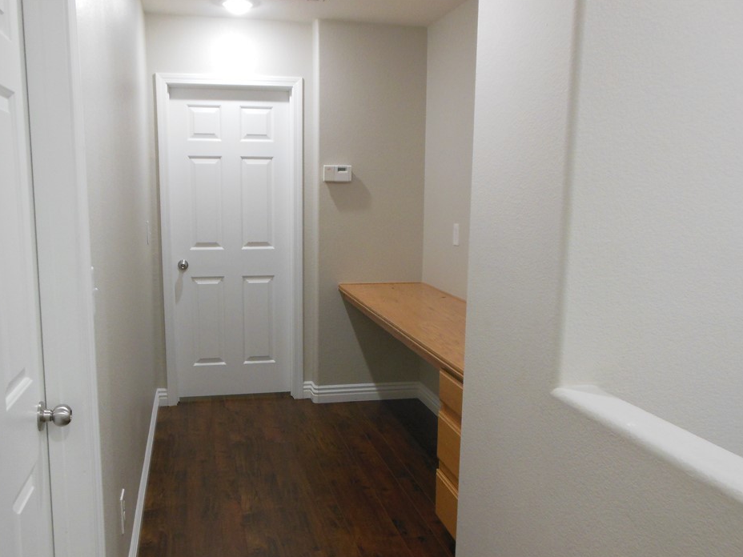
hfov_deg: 56.8
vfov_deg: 44.1
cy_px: 303
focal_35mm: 32
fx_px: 687
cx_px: 350
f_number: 3.3
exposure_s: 1/30
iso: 400
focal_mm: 5.2
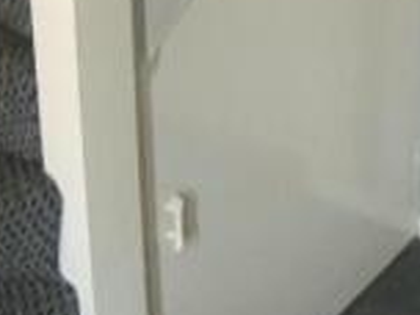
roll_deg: -1.8
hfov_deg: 17.4
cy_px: -145
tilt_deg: -13.6
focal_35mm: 111
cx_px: 410
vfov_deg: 12.7
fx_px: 1347
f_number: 1.8
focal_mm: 3
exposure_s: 1/40
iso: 320
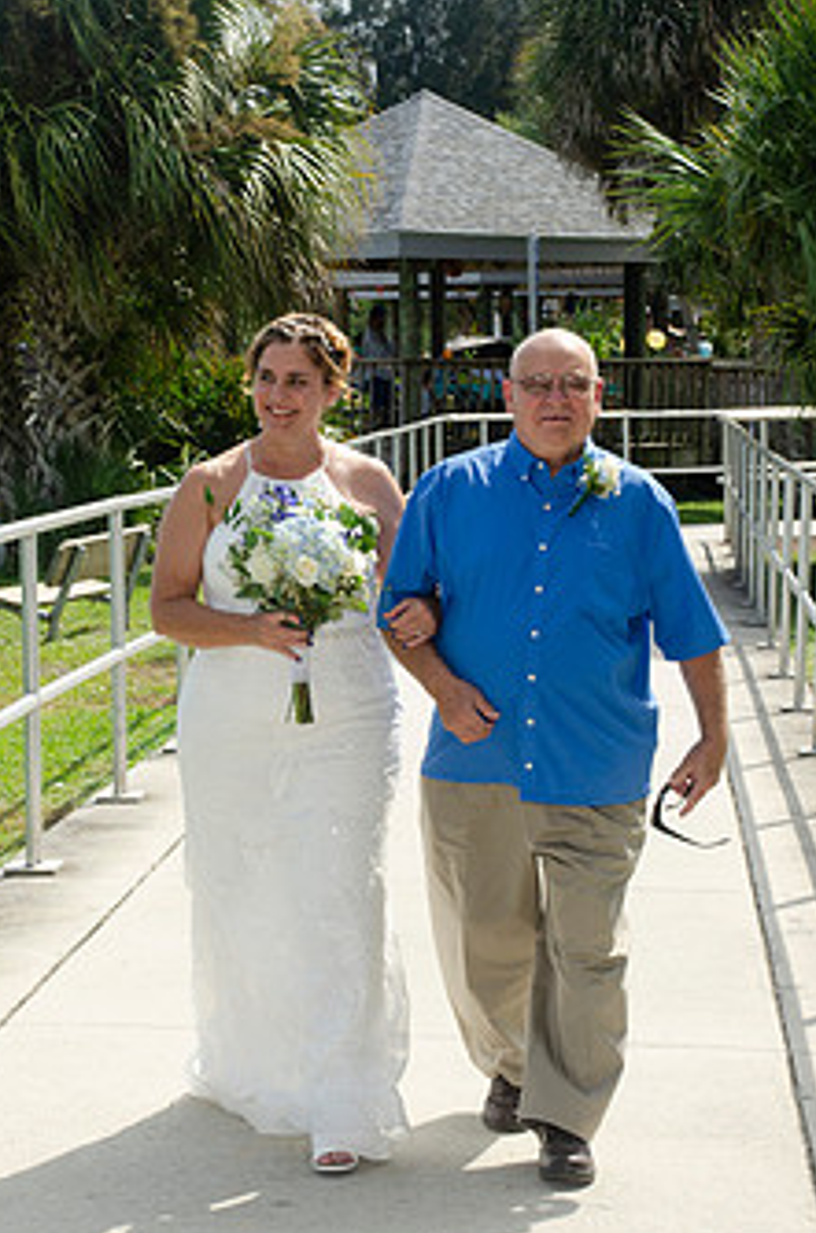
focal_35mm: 101
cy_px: 668
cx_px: 377
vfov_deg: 20.3
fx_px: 3452
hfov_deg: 13.5
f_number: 9
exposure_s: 1/250
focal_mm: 50
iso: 100
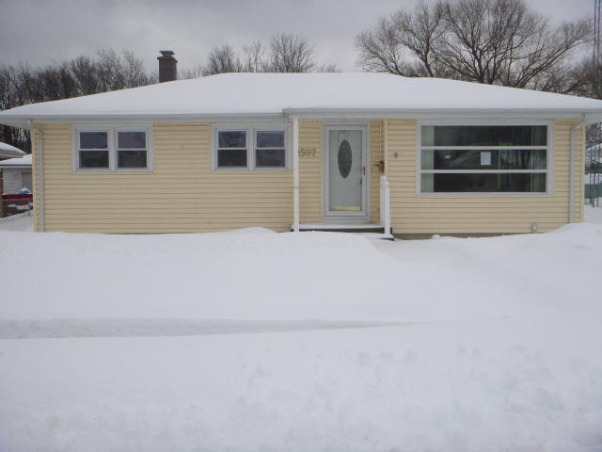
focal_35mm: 38
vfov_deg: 37.7
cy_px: 226
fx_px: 661
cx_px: 301
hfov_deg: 49.0
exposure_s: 1/400
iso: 100
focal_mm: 6.8
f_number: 4.5
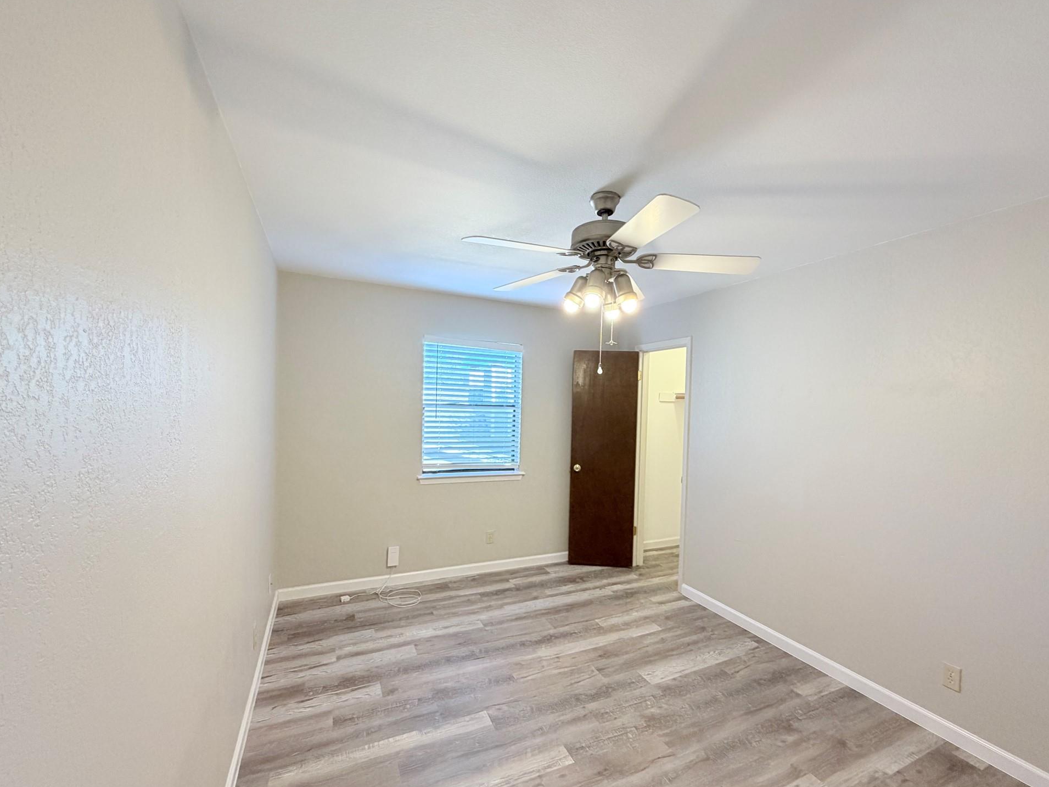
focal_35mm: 15
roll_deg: -0.2
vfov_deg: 81.7
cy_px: 415
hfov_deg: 98.1
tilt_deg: +0.7
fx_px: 455
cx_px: 549
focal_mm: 2.22
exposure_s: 1/120
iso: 250
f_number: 2.2
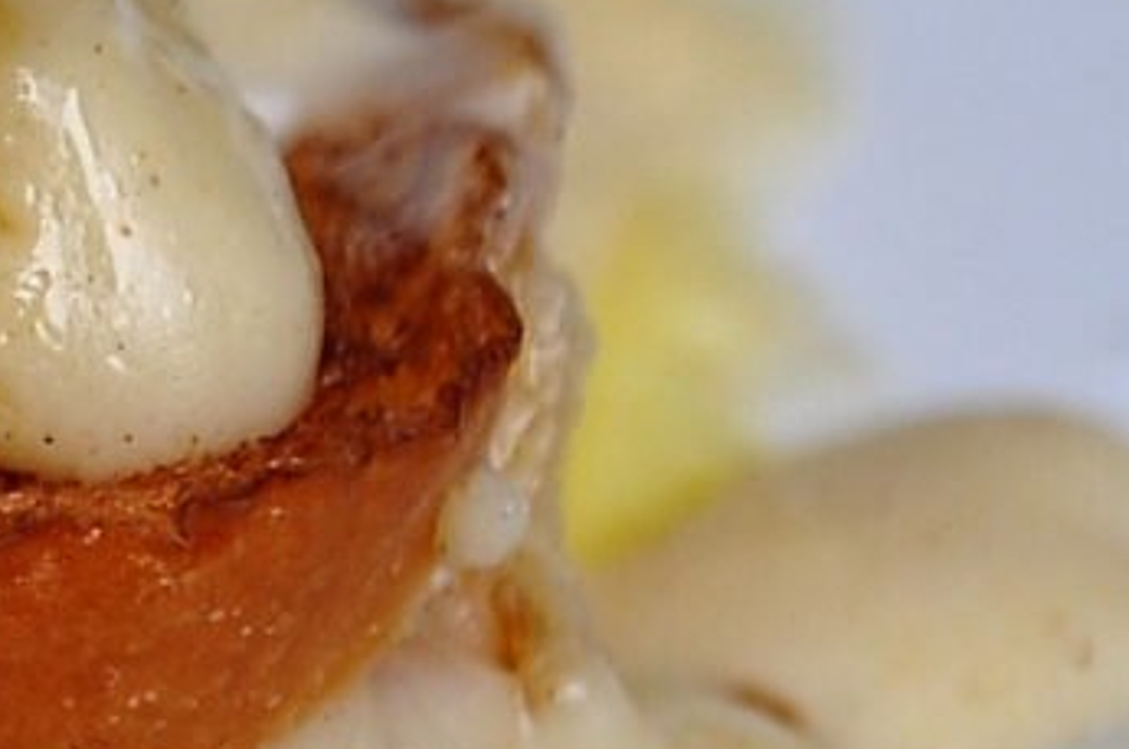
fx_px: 17443
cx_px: -2242
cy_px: -664
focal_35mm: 557
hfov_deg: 3.6
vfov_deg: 2.5
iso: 200
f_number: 4
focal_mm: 50
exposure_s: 1/500
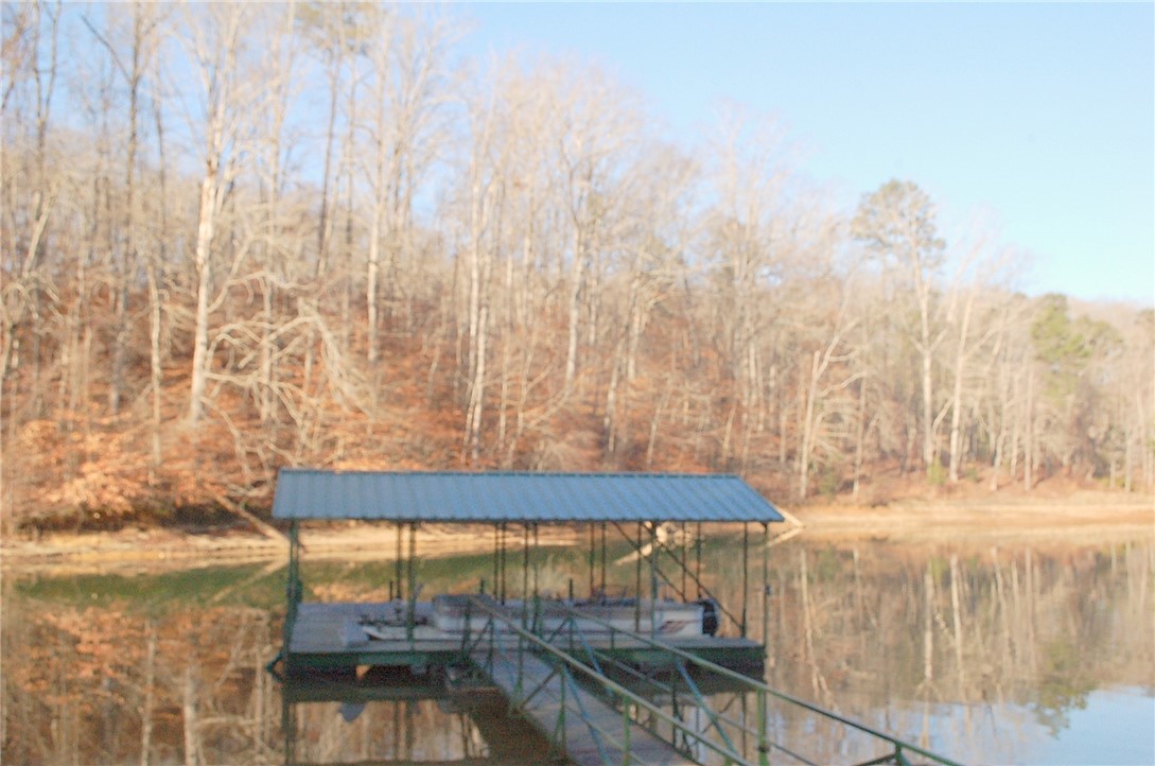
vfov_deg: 34.1
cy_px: 383
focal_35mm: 39
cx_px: 578
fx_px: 1249
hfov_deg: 49.6
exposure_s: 1/320
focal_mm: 26
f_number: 9
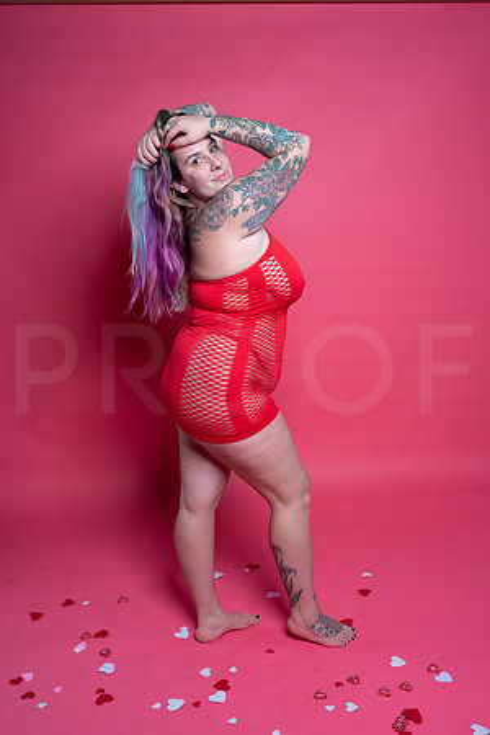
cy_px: 368
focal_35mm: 35
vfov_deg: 54.4
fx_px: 715
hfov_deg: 37.9
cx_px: 245
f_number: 11
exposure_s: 1/160
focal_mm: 35
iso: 250
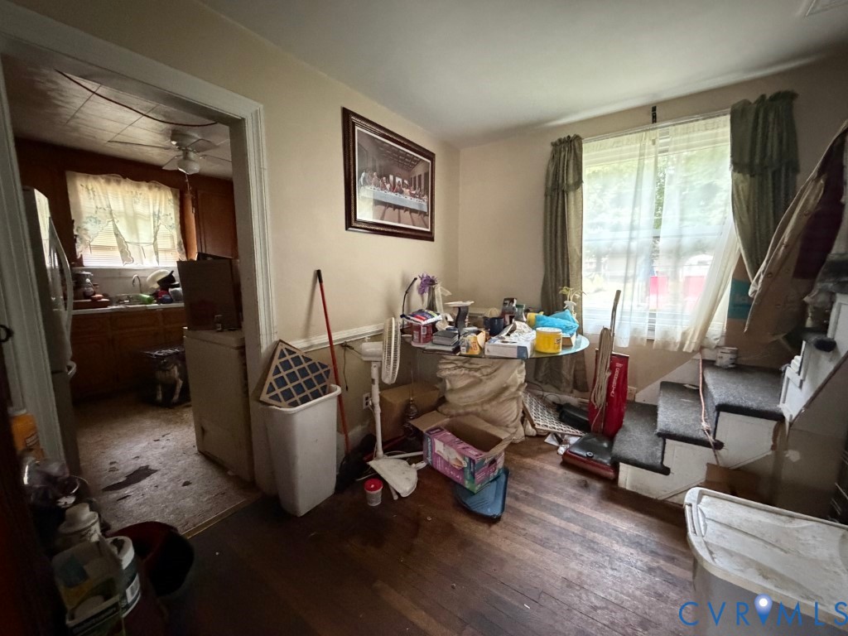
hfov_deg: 102.1
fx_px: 343
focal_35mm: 14
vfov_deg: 85.7
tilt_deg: -7.1
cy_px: 318
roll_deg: +0.2
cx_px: 424
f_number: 2.2
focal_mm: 2.22
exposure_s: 1/49
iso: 1250
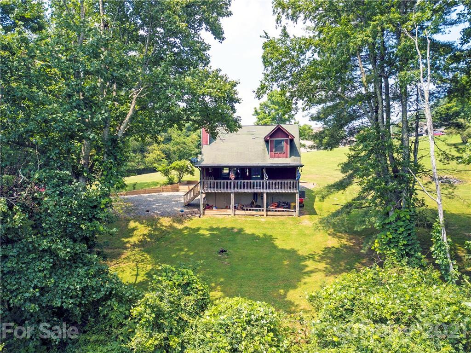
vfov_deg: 53.0
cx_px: 236
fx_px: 354
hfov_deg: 67.3
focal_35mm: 26
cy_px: 176
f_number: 2.2
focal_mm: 4.73
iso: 100
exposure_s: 1/270
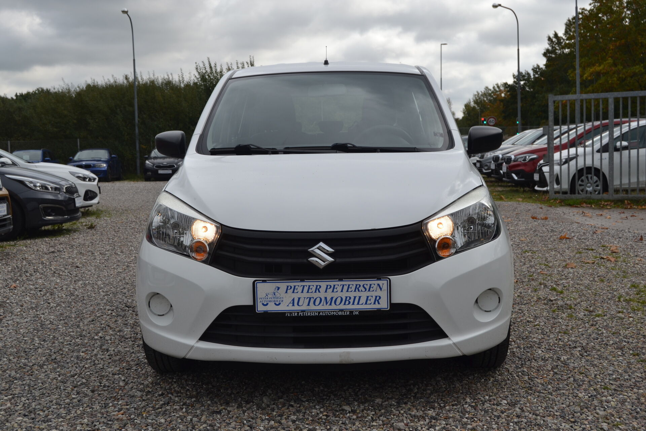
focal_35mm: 42
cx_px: 323
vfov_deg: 31.9
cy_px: 216
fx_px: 754
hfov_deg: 46.4
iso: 100
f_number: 8
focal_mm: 28
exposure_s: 1/250
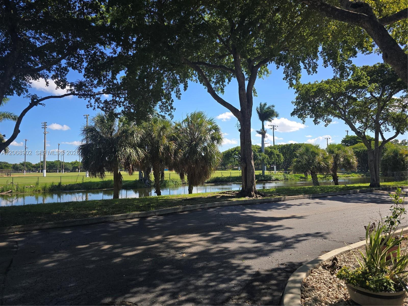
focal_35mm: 23
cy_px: 153
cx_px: 204
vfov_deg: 58.9
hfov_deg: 73.9
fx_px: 271
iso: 12
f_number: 1.7
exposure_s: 1/569
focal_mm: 6.3
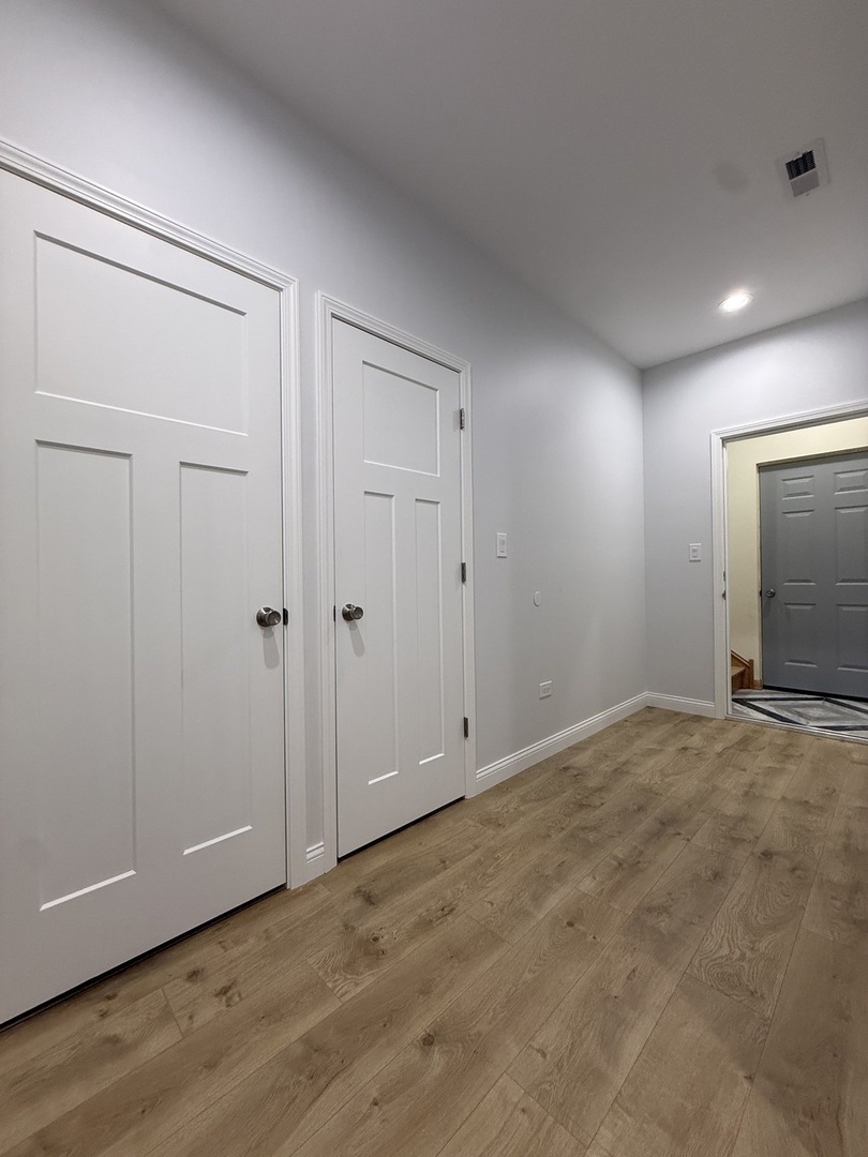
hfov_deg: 85.7
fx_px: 468
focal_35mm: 14
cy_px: 578
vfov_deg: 102.1
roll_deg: +0.6
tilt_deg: +1.1
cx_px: 434
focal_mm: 2.22
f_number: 2.2
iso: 200
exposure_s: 1/120
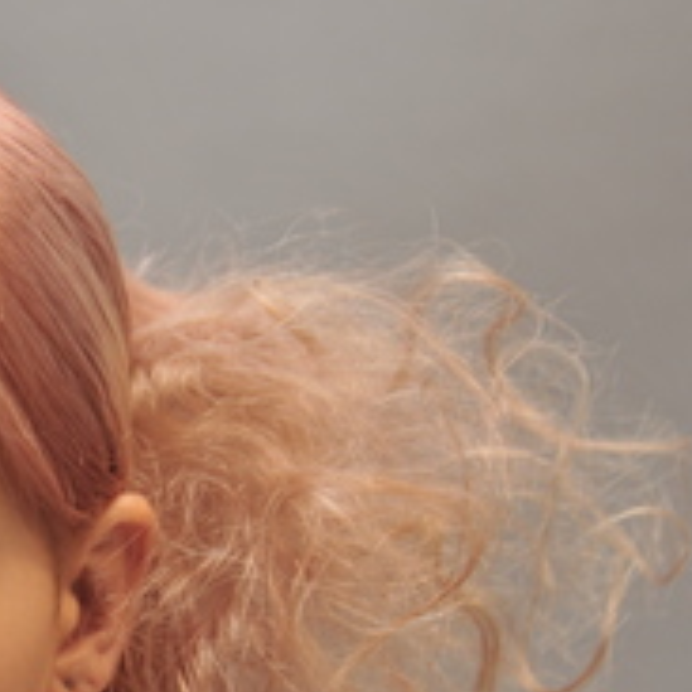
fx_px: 3031
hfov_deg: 12.6
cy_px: 741
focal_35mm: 134
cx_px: -216
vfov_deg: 12.8
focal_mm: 45
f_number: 4.8
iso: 200
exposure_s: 1/60
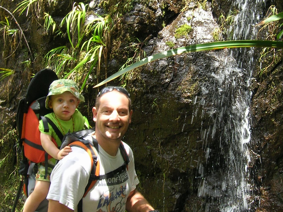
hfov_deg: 29.6
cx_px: 185
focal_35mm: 65
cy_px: 77
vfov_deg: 22.5
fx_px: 531
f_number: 4.9
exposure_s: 1/71.4
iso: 50
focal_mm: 5.7
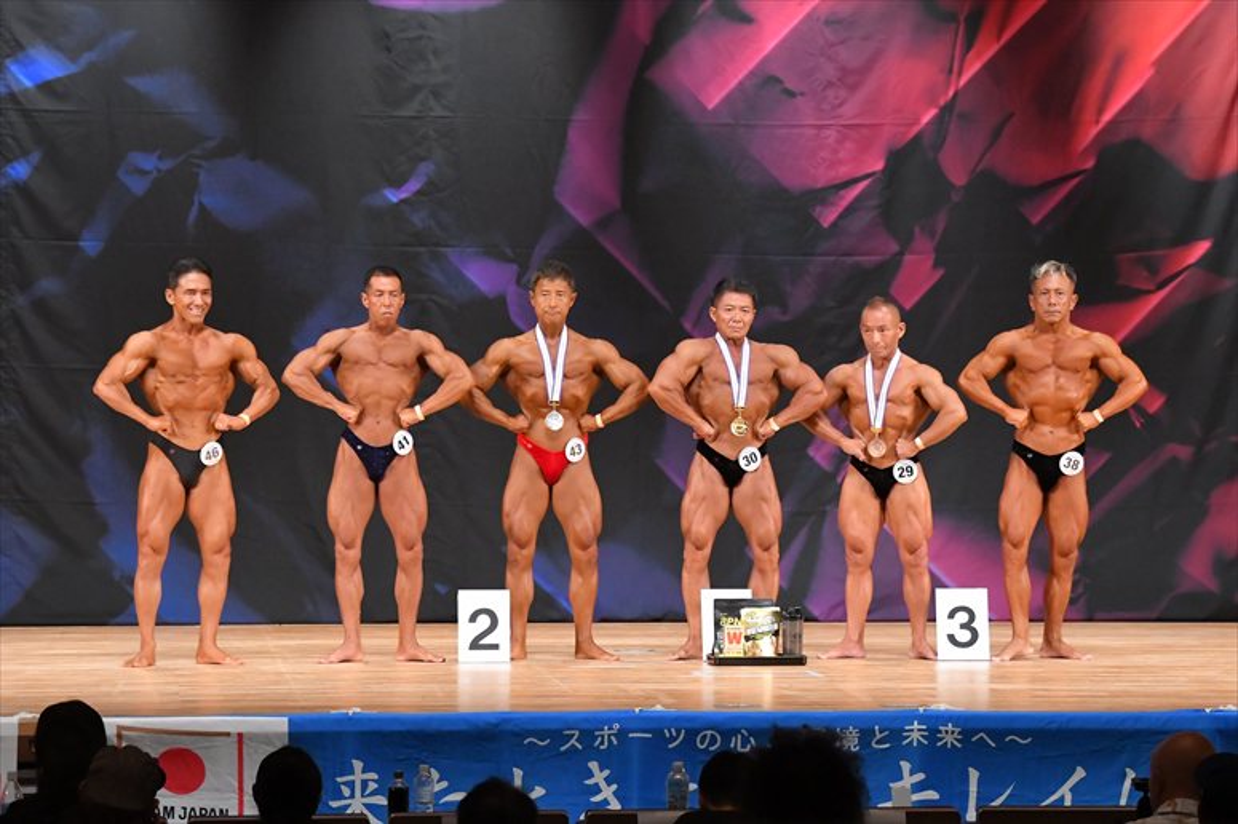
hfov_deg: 13.1
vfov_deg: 8.7
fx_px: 5396
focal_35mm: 157
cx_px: 619
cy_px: 412
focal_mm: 105
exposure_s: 1/400
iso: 6400
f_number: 5.6
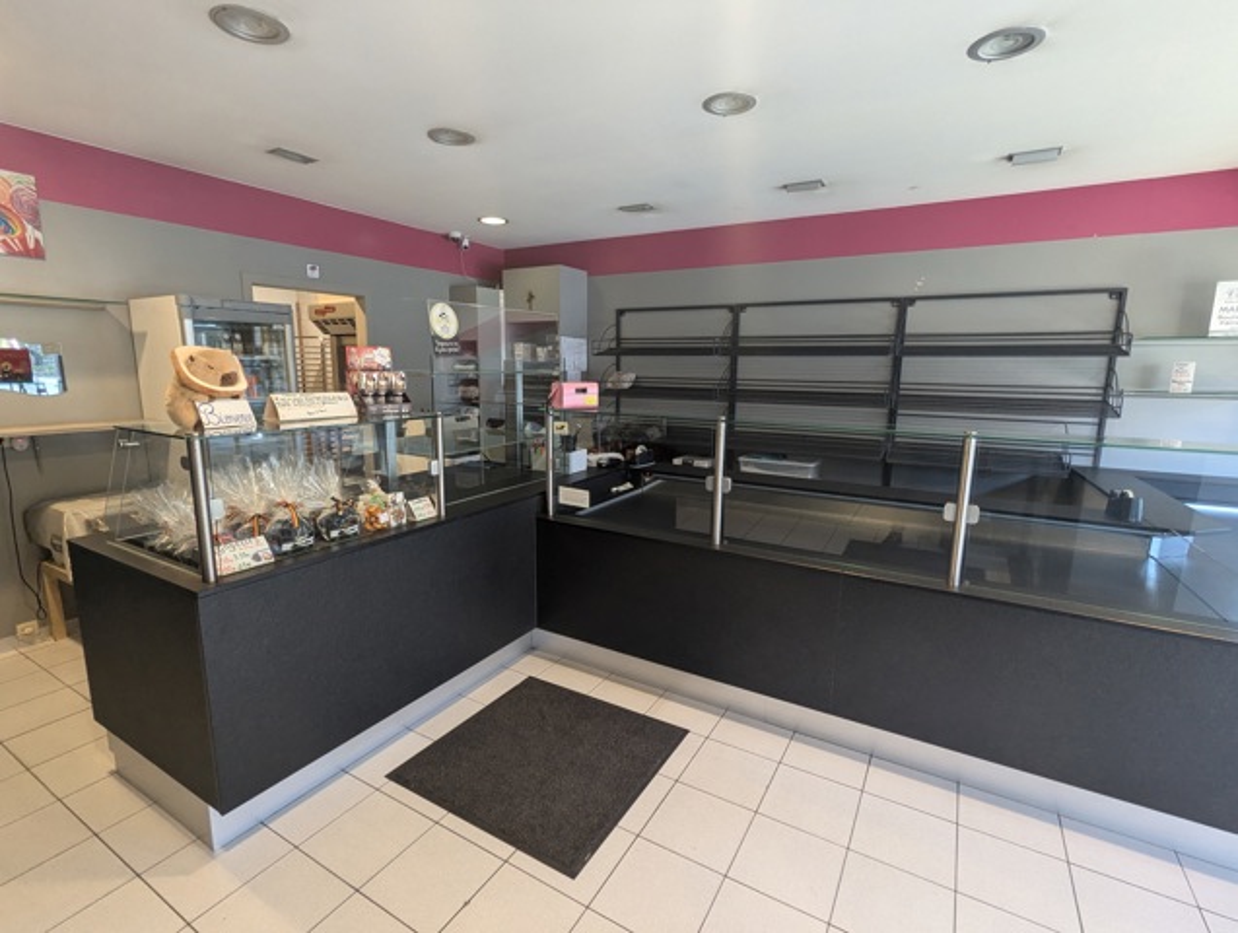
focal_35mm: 16
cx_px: 619
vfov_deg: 78.3
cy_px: 466
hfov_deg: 94.4
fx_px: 573
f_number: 2.2
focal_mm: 2.35
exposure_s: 1/70.6
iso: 191
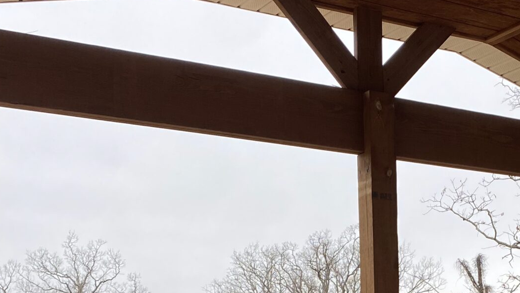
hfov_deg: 29.7
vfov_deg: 16.4
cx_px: 437
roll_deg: +1.5
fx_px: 951
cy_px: 390
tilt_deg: +0.8
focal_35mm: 69
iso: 32
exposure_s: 1/359
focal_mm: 4.25
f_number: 1.8
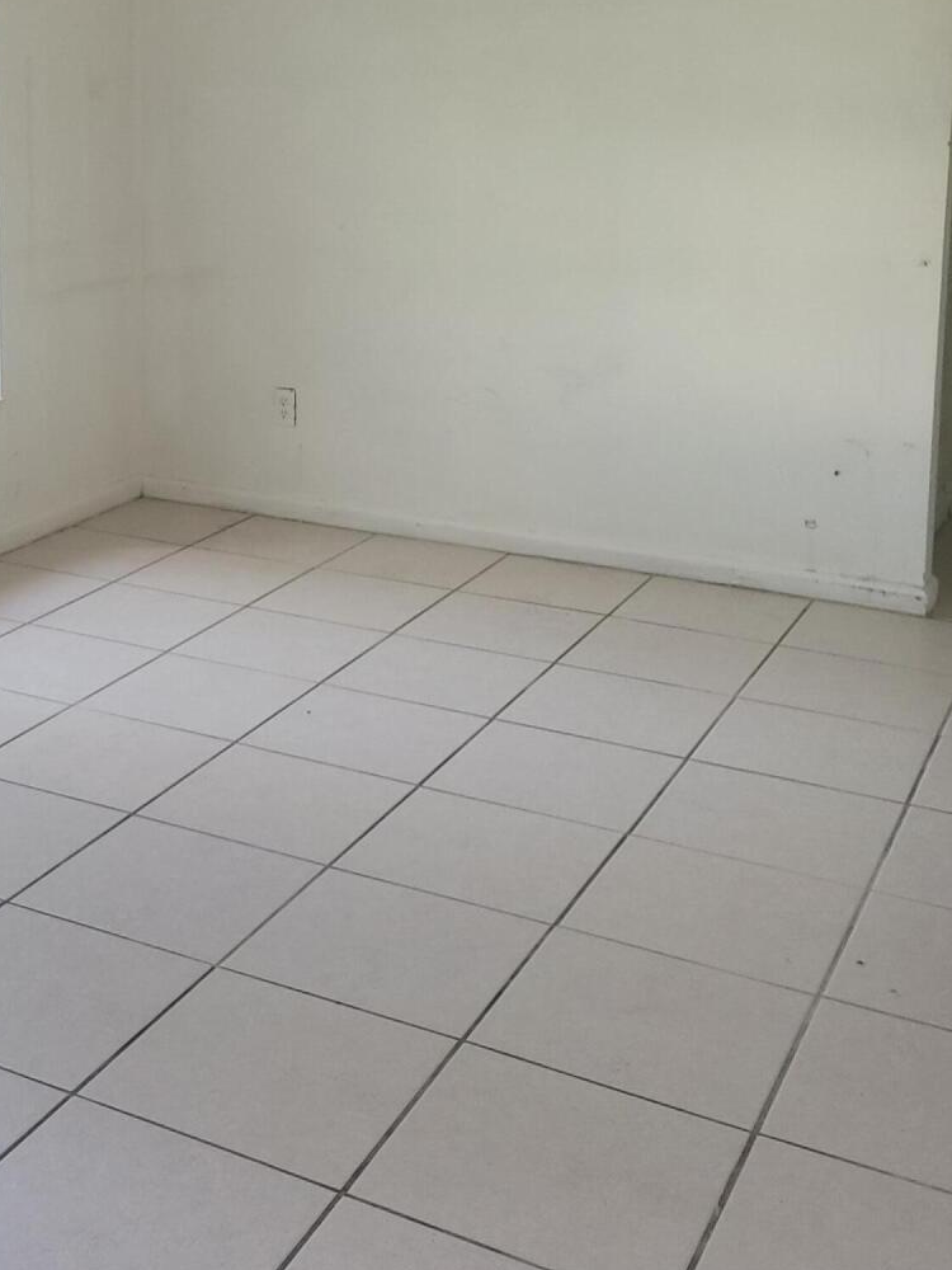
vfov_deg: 38.5
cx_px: 107
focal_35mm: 48
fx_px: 1760
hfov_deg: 29.1
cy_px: 298
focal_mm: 5
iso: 100
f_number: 1.8
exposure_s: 1/60
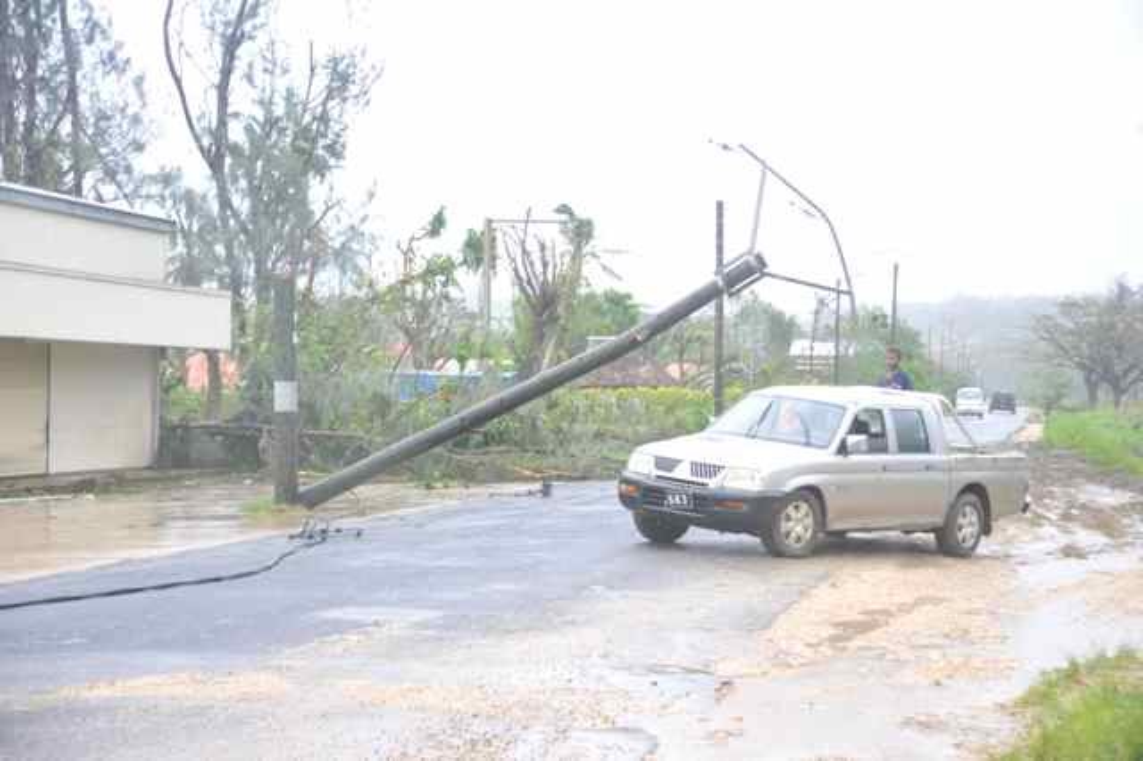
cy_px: 380
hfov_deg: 30.5
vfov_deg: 20.6
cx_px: 572
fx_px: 2094
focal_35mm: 66
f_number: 4.8
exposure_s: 1/80
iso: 200
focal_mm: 66
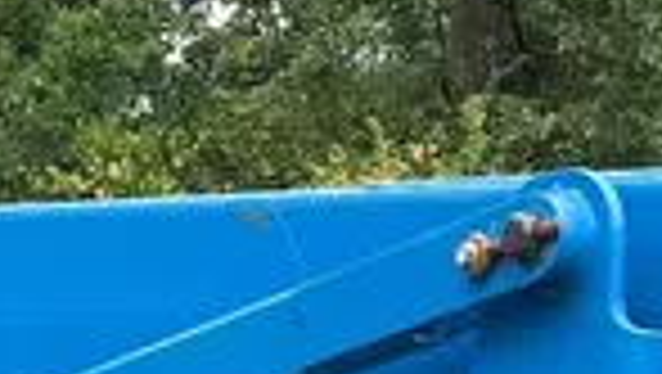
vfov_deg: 6.7
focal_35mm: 152
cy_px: 1368
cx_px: 212
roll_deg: -0.8
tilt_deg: -13.9
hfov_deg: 14.1
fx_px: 2671
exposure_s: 1/287
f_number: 1.8
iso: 32
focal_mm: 3.99
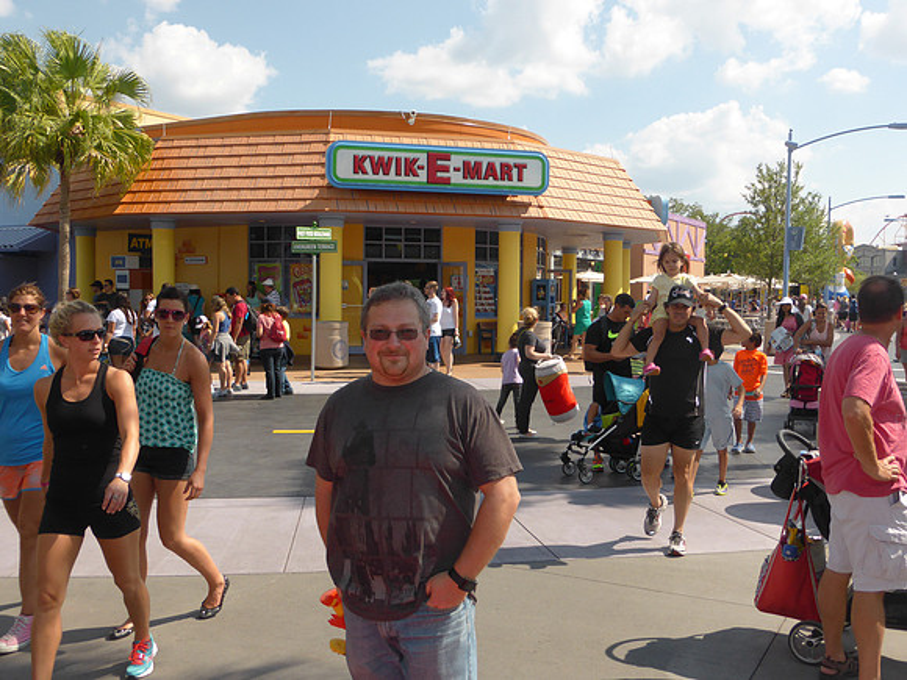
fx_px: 917
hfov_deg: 52.6
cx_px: 454
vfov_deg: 40.7
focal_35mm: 35
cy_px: 340
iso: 100
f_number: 3.7
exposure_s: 1/1000
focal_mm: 6.1
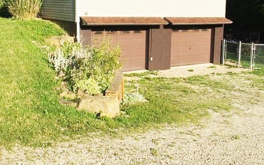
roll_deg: -1.1
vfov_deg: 27.3
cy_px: 54
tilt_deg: -6.3
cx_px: 149
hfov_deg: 42.5
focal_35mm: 47
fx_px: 338
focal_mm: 4.15
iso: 32
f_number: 2.2
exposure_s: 1/1980
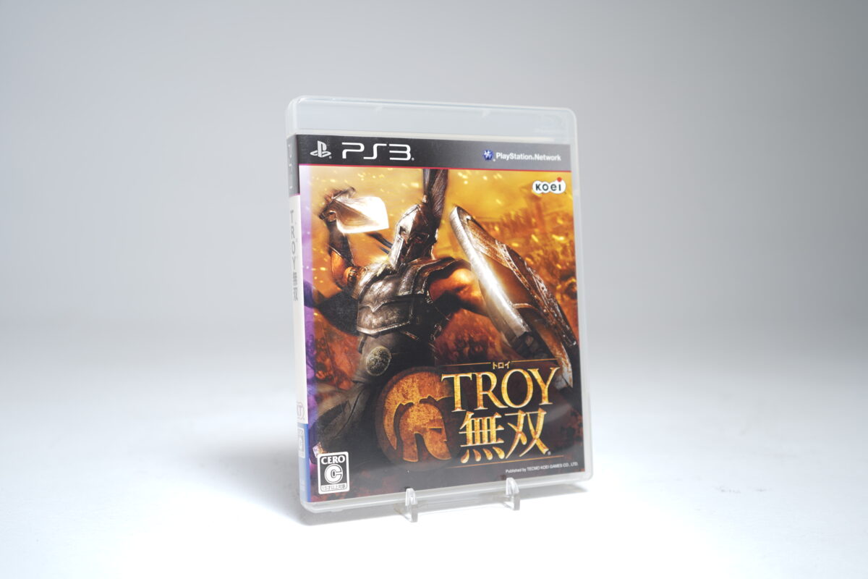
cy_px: 290
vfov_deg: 34.2
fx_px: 940
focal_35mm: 39
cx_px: 434
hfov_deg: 49.6
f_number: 4.5
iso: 64
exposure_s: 1/5
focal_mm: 39
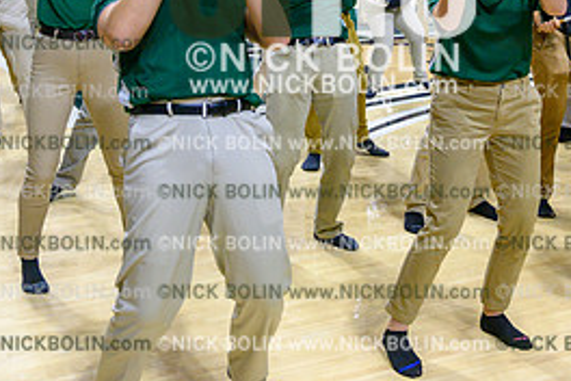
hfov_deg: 30.5
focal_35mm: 66
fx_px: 1047
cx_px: 322
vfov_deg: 19.9
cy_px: -8
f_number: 4.5
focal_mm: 30
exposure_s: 1/500
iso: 3200
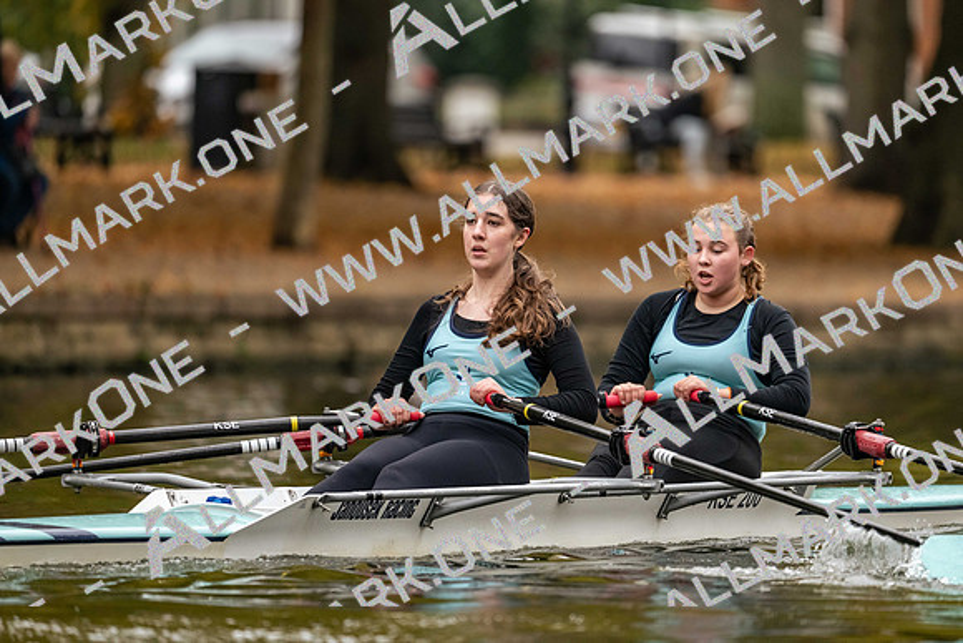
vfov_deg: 3.4
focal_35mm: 400
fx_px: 10702
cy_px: 322
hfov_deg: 5.2
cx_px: 482
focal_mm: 400
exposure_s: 1/2500
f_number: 4.5
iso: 2500
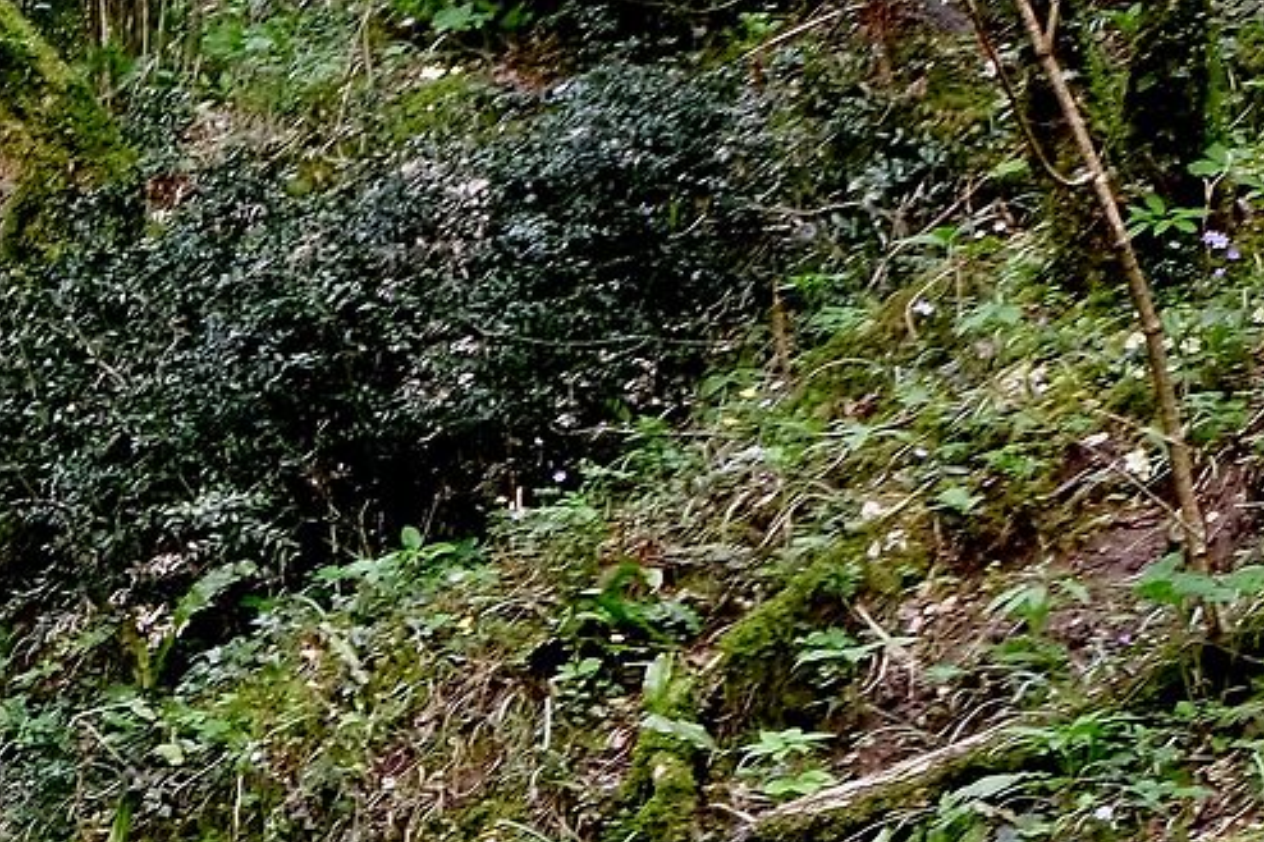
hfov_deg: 12.4
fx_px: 4949
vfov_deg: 9.1
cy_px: 1710
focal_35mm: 141
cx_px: -1448
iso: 160
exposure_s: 7
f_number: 8
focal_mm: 19.2
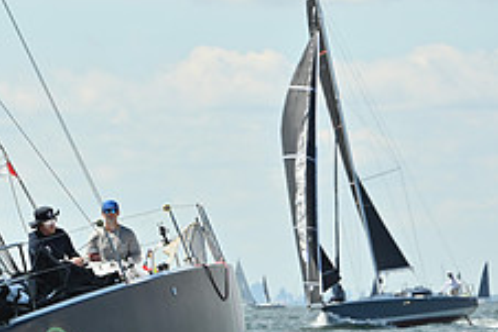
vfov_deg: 3.5
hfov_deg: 5.2
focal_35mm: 398
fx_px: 5509
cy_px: 243
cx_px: -13
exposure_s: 1/1250
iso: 250
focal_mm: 155
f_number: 8
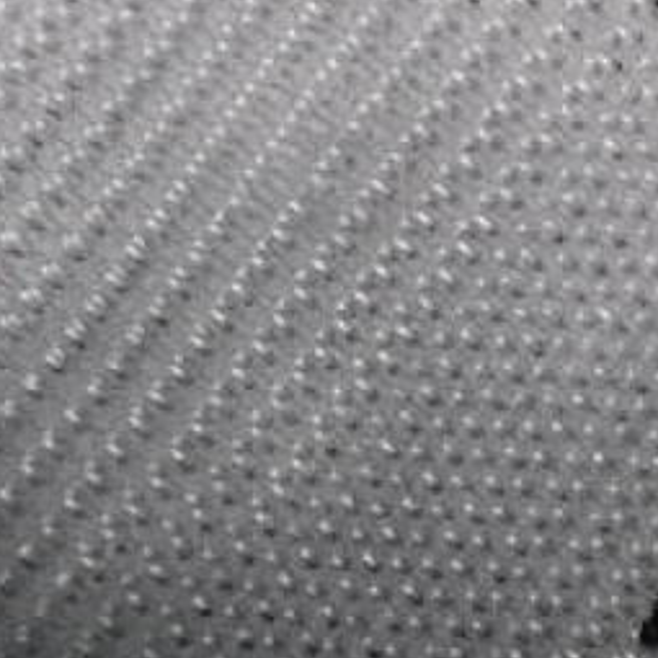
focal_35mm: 270
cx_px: 841
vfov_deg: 6.5
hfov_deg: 6.4
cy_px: 513
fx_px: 5807
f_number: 6.3
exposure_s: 1/60
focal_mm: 50
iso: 160
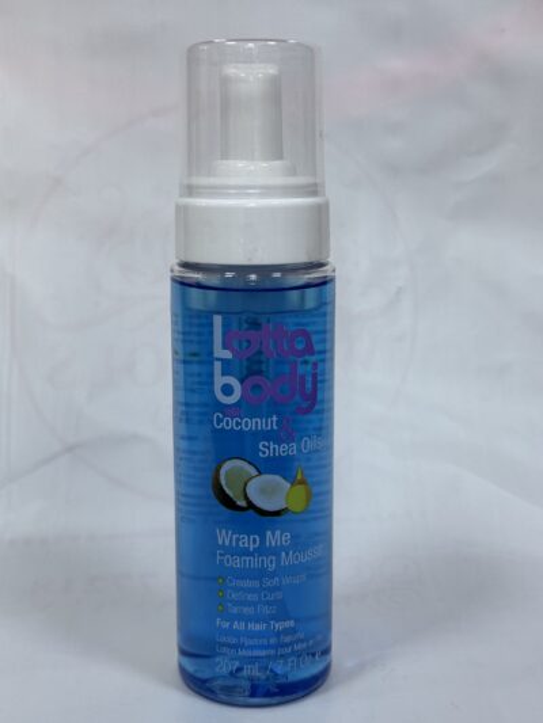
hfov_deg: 30.3
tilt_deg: -14.7
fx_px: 1004
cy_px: 362
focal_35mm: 48
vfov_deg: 39.6
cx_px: 272
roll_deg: -0.2
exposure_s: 1/161
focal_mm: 6.76
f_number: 1.78
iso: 50
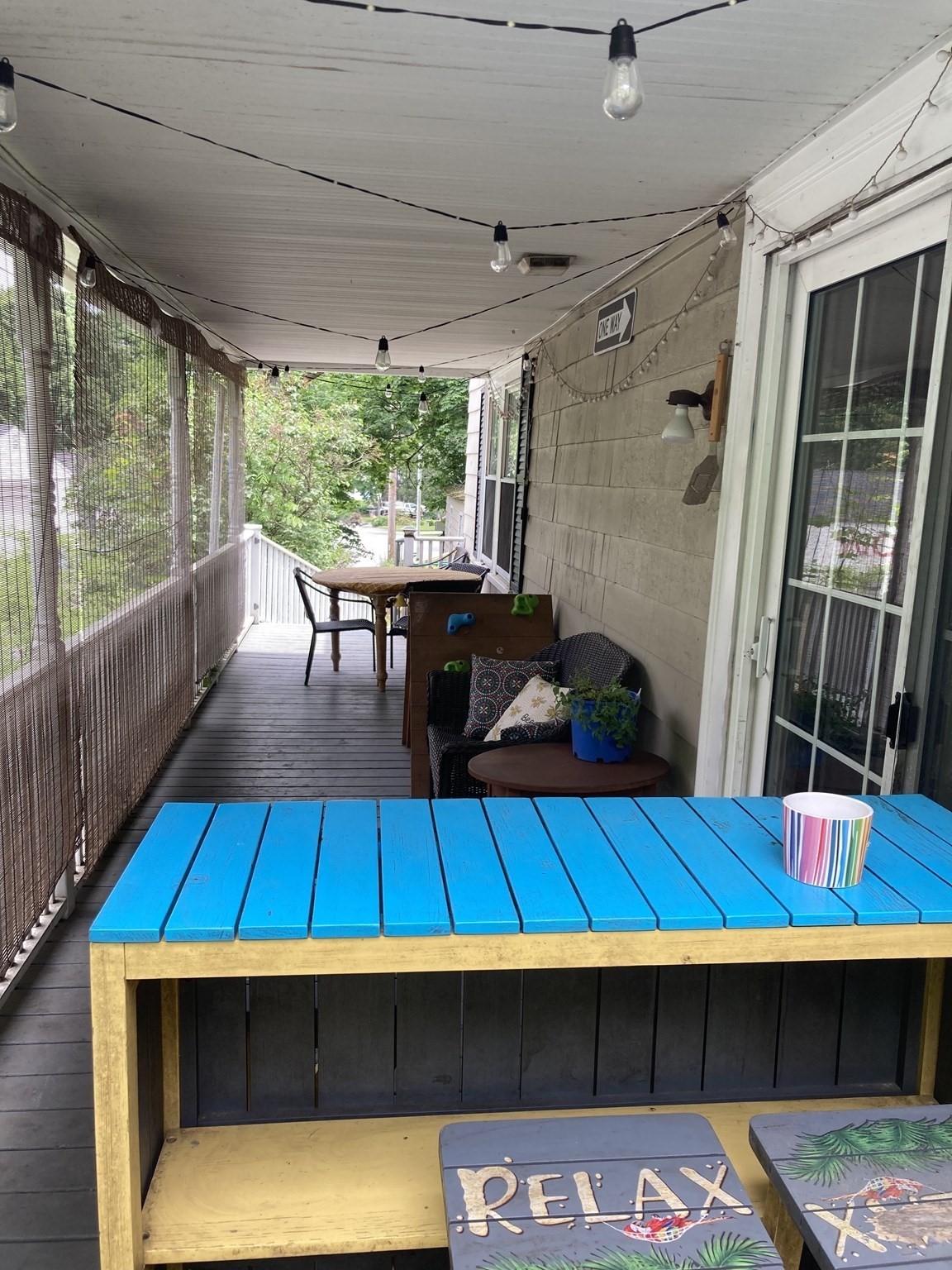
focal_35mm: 28
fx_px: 1027
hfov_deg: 49.7
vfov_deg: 63.4
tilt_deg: -8.1
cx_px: 476
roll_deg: -1.7
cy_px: 635
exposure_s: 1/171
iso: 20
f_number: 1.8
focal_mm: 3.99
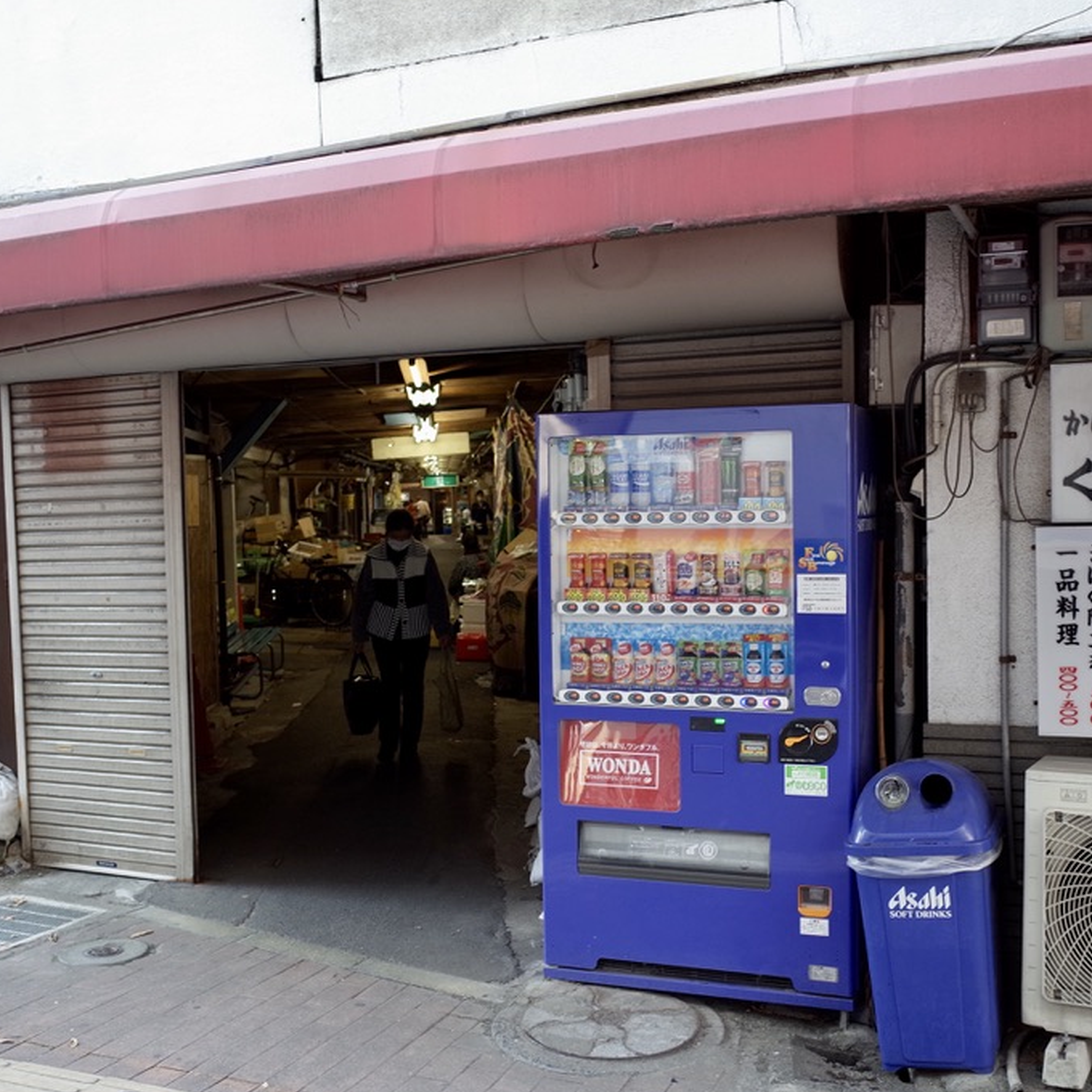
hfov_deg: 43.7
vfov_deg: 43.9
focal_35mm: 38
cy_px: 564
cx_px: 632
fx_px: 1356
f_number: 2.8
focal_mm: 18.3
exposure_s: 1/40
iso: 125
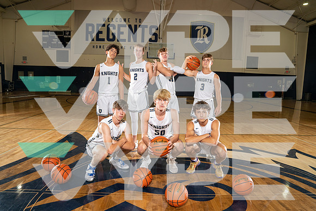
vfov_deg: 53.2
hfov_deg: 73.7
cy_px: 106
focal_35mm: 24
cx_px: 158
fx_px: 211
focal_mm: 24
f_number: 7.1
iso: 320
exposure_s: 1/250
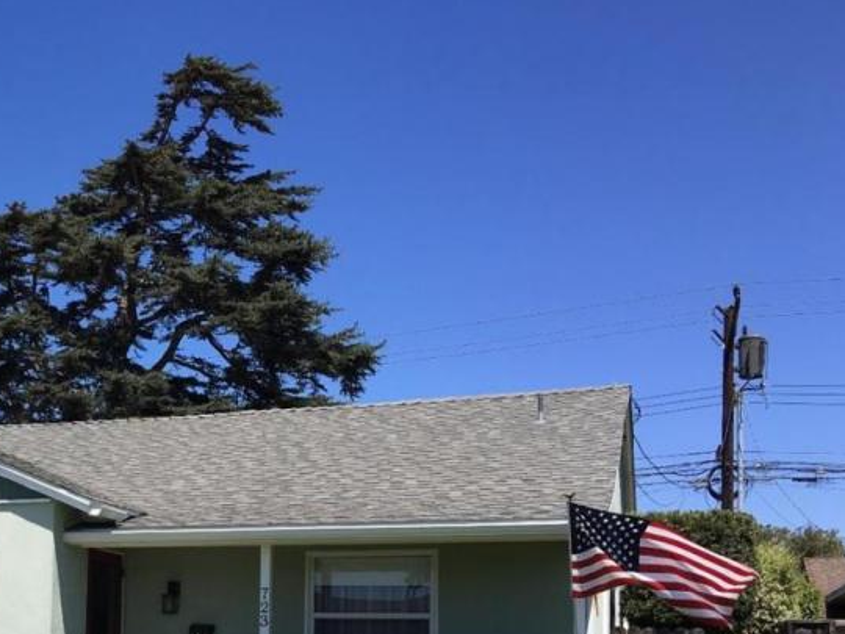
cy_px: 595
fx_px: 1343
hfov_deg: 33.1
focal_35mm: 55
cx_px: 77
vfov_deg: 25.6
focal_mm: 4.15
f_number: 2.2
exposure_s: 1/1637
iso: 25
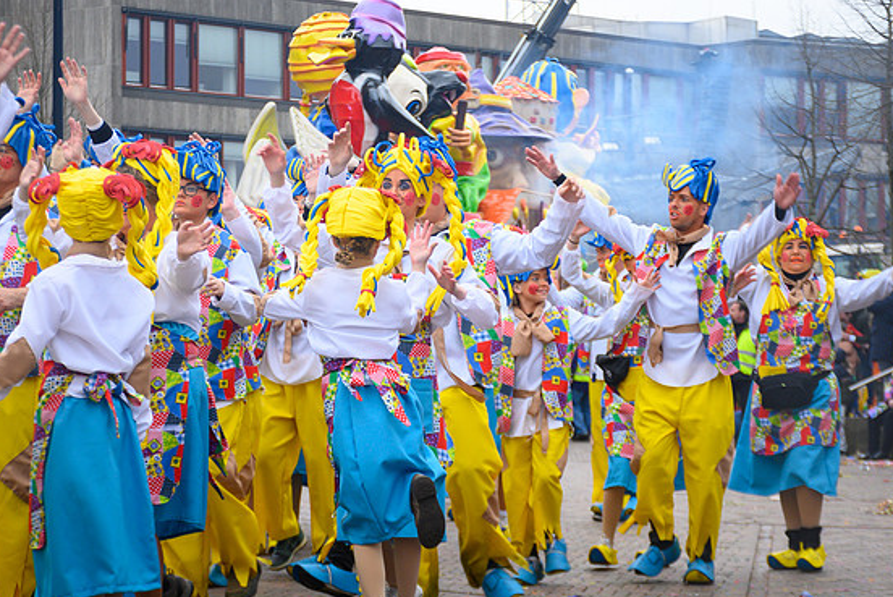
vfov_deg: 11.6
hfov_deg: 17.3
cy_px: 298
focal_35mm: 118
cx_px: 415
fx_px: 2929
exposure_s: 1/160
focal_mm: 70
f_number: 5
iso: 400
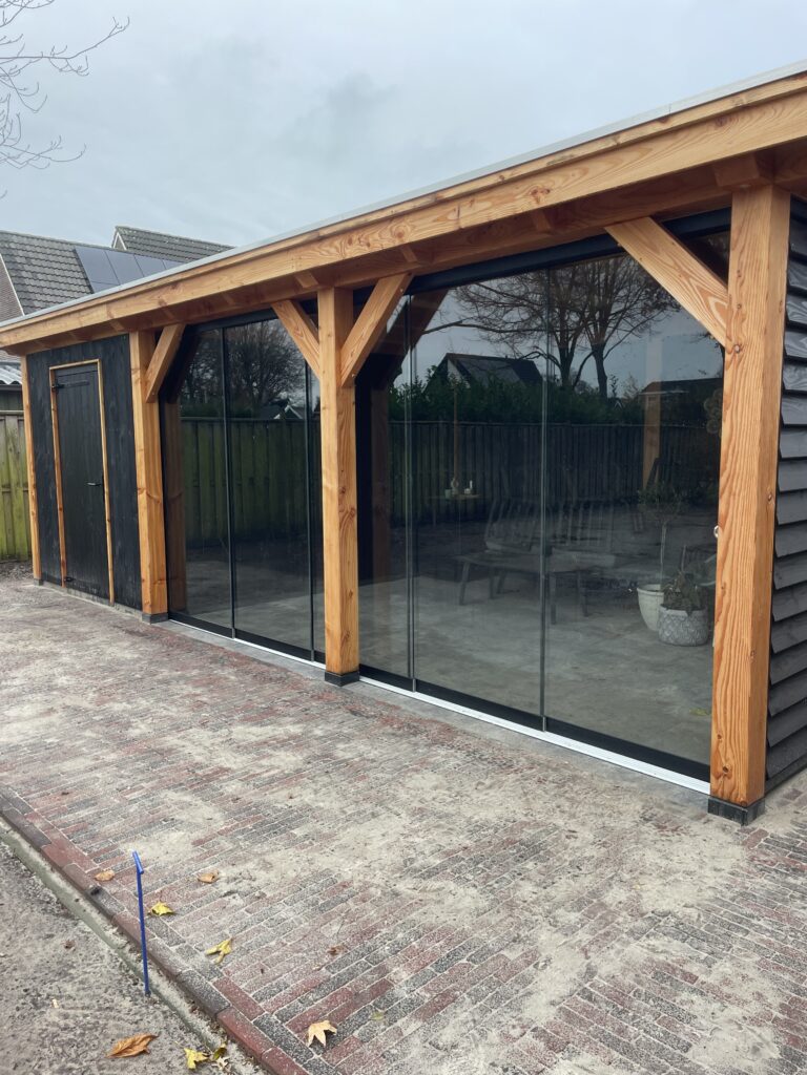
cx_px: 404
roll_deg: +0.8
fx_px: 808
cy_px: 538
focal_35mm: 26
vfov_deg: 67.3
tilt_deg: -8.0
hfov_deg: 53.1
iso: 50
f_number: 1.6
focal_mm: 4.2
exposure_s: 1/121
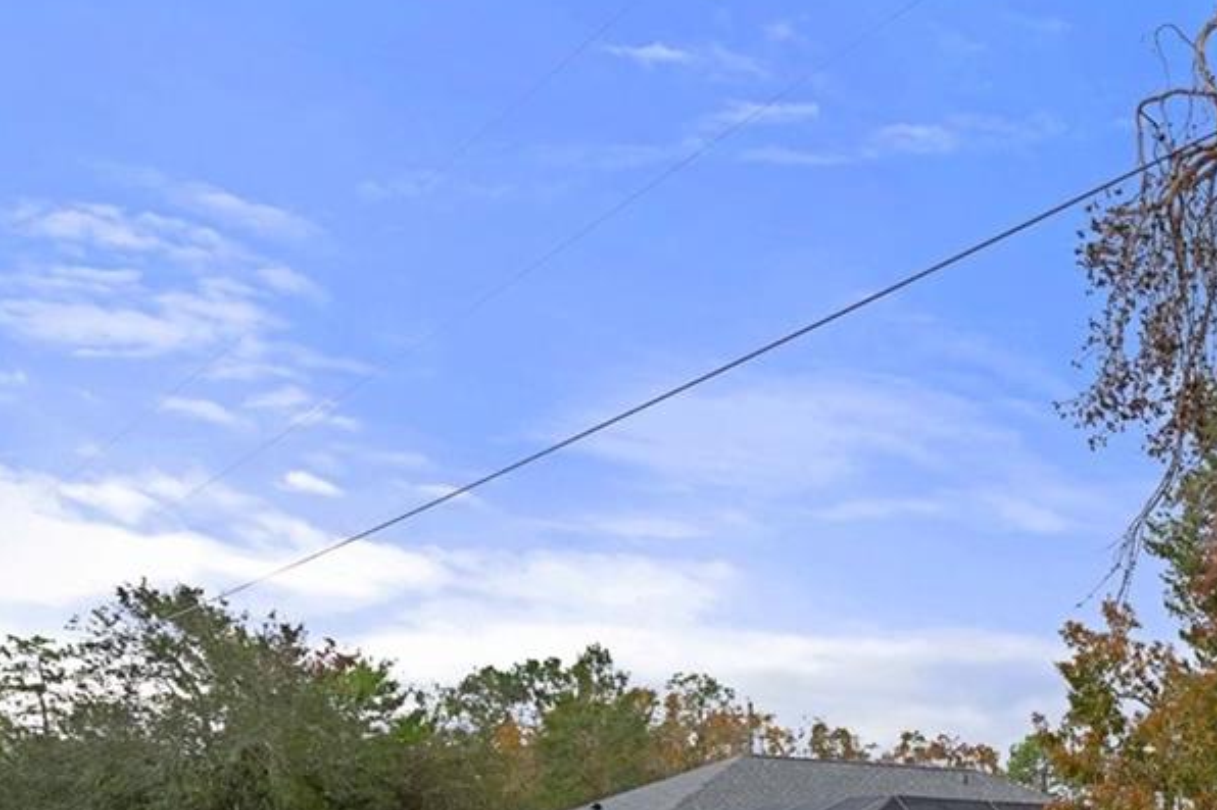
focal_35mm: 51
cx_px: 1368
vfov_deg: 24.1
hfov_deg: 33.4
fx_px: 1724
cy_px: 965
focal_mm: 19
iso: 320
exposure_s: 1/80
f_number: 8
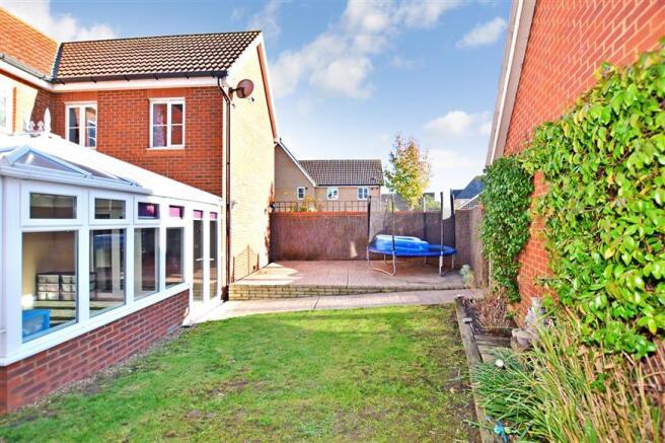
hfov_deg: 100.4
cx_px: 332
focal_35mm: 15
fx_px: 277
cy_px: 222
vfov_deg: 77.3
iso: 200
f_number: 5.6
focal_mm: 10
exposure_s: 1/200
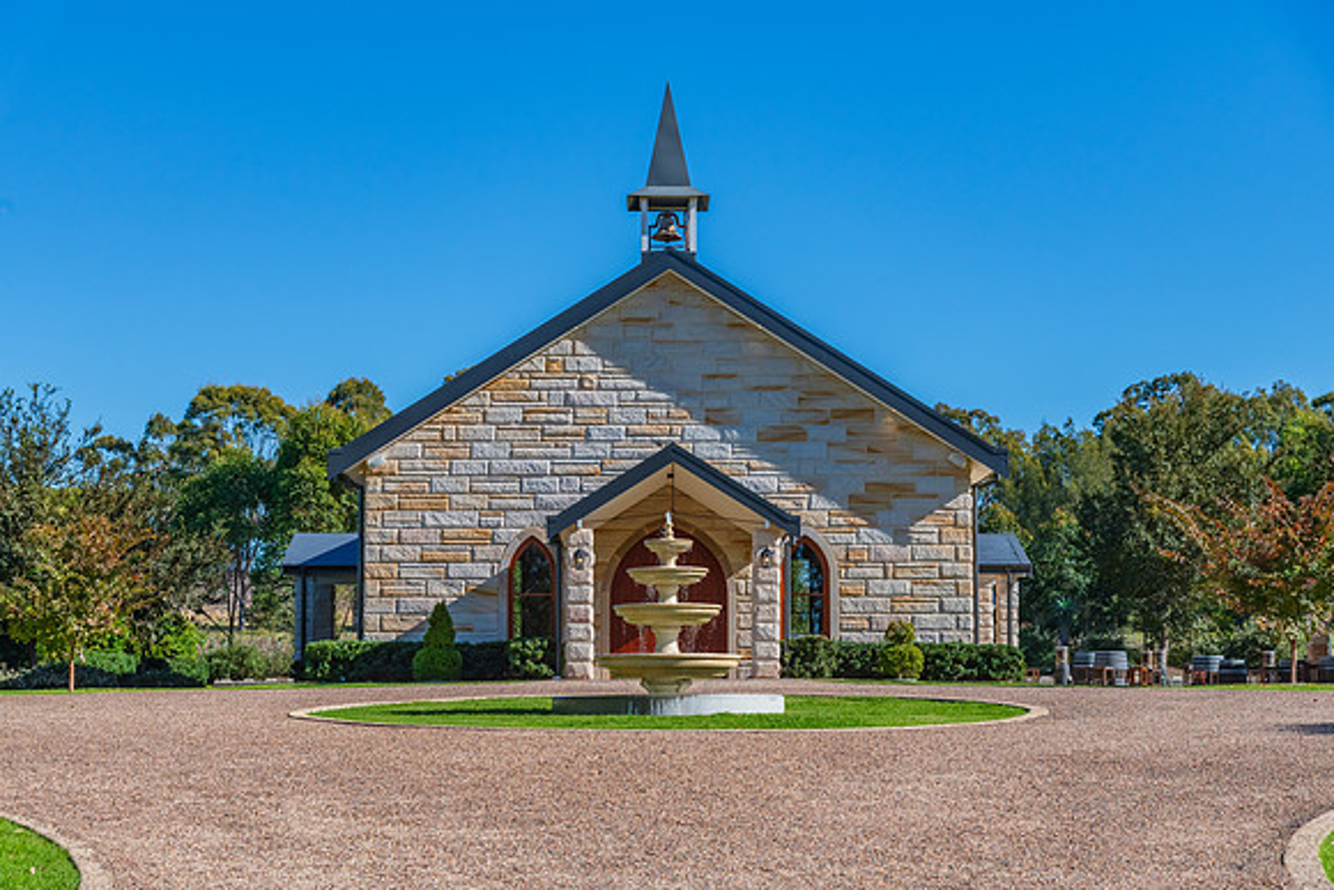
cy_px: 445
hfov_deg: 31.0
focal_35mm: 65
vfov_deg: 20.9
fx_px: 2409
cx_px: 667
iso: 500
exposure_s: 1/1600
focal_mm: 65
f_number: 8
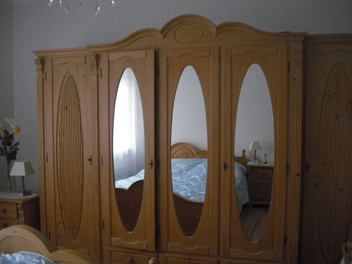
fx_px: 386
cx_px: 176
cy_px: 132
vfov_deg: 37.7
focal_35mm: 38
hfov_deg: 49.0
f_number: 2.8
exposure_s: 1/60
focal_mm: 6.2
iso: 400
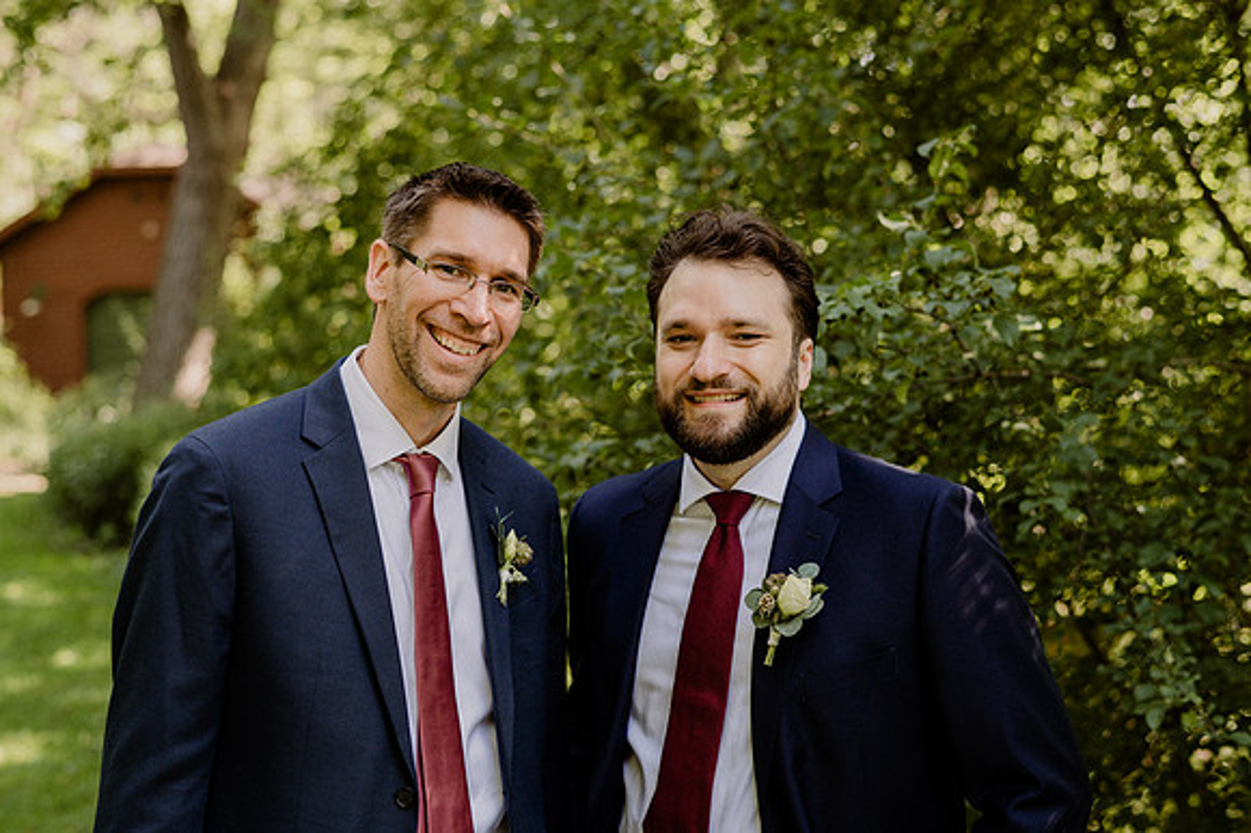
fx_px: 2014
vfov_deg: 23.4
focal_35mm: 58
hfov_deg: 34.5
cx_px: 626
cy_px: 416
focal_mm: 58
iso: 200
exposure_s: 1/160
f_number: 3.2
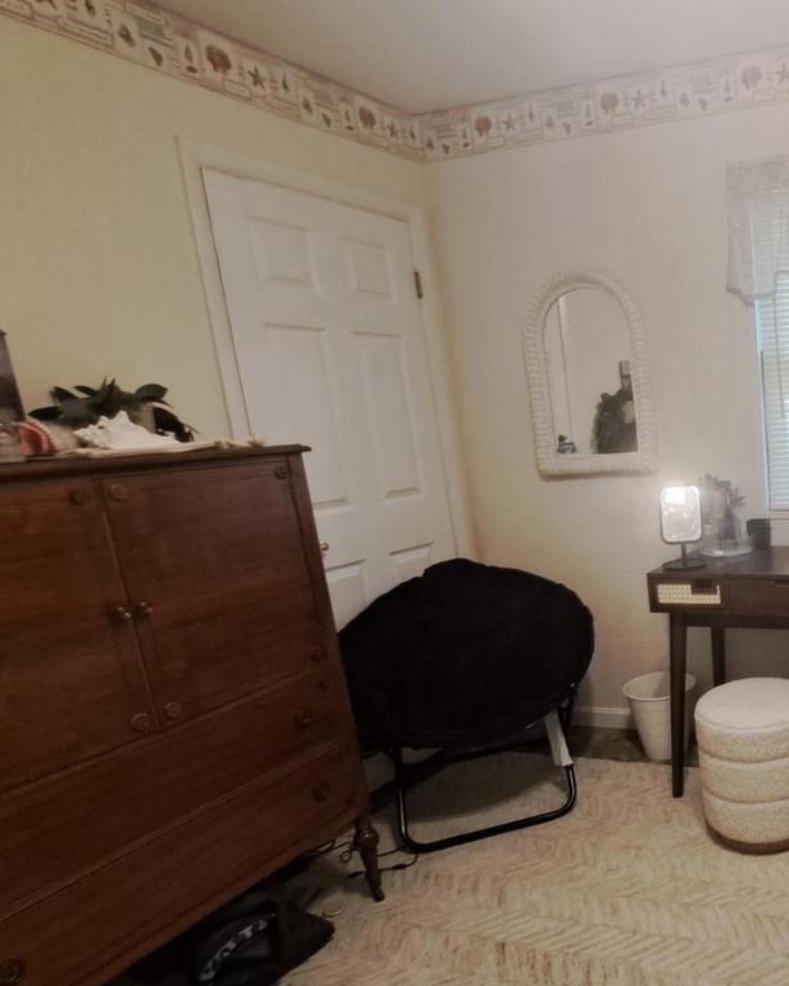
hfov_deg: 47.1
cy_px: 552
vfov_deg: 70.0
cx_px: 818
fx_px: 700
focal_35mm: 24
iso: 200
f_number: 2.2
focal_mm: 1.74
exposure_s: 1/30
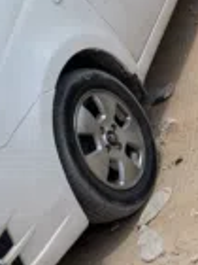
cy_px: 42
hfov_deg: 9.9
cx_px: -21
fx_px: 1136
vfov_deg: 13.2
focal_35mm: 149
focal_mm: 6
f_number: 2
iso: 20
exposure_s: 1/2398
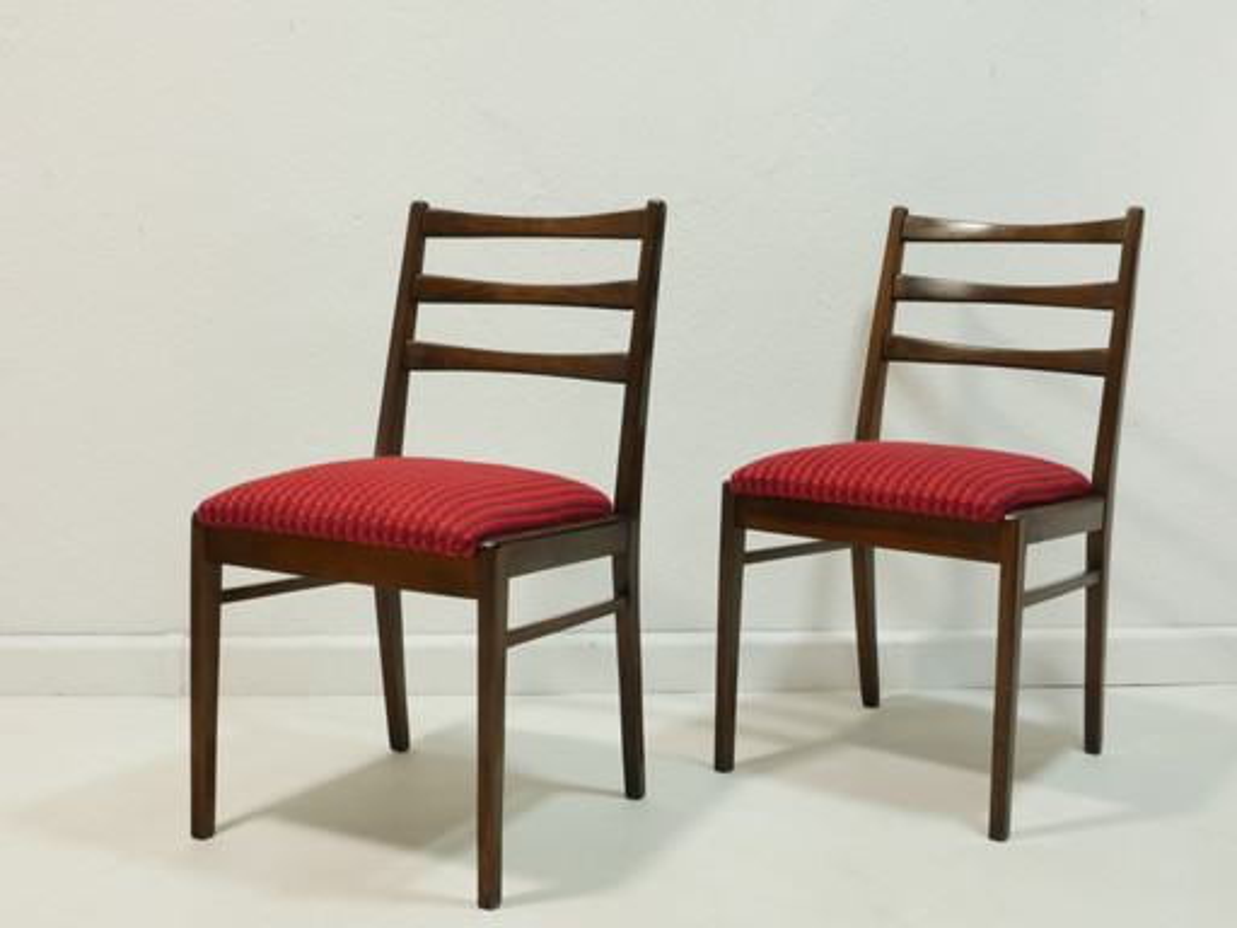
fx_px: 1644
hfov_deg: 41.2
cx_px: 618
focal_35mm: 46
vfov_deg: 31.5
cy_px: 464
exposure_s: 1/3
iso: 200
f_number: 22
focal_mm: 23
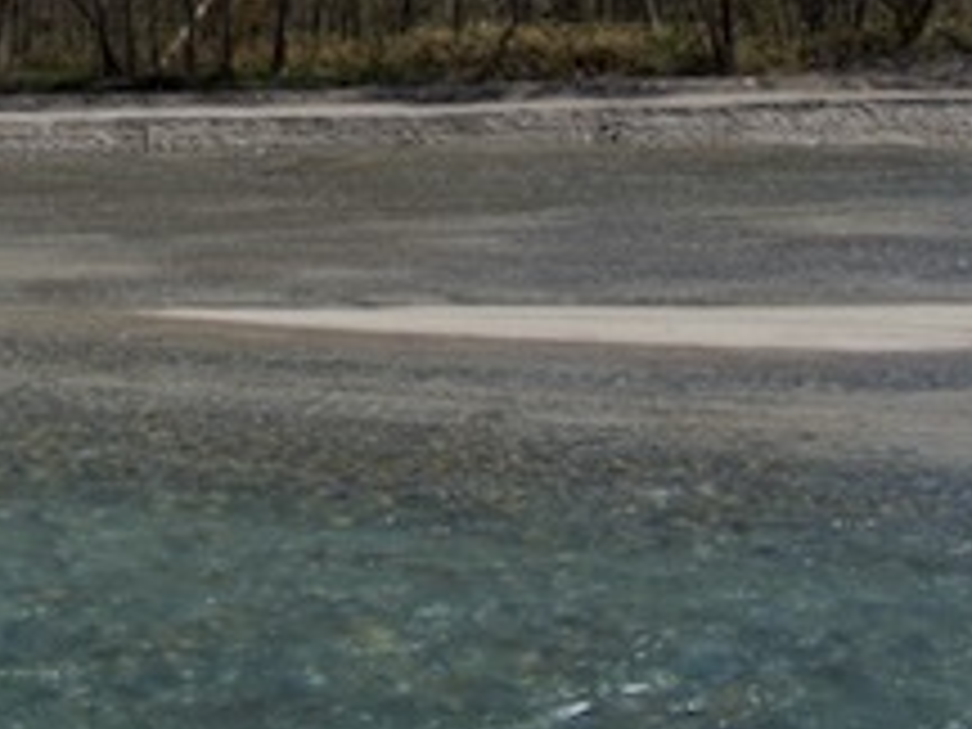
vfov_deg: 17.9
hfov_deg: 23.2
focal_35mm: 80
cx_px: -54
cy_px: -27
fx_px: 2246
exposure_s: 1/200
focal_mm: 6.37
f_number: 10
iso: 100
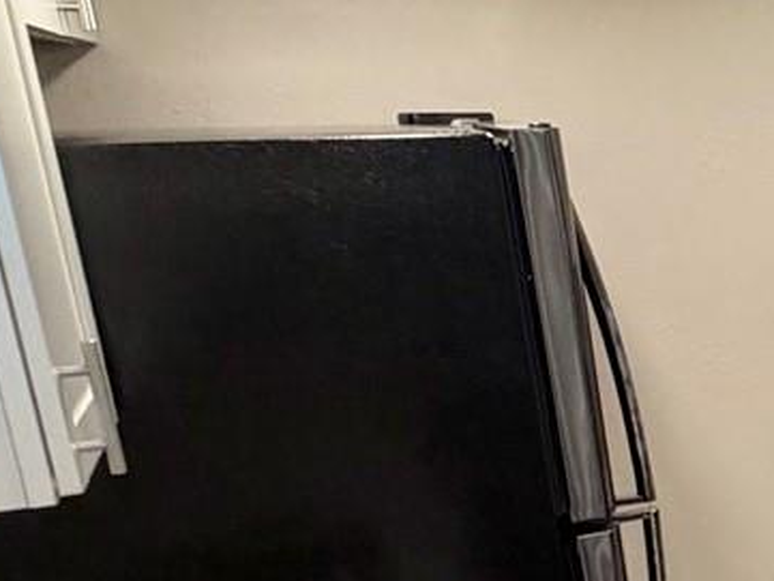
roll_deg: +0.4
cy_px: 427
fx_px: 1387
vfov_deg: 23.5
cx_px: 1376
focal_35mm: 62
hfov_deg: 21.3
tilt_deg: -14.0
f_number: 2.2
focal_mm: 2.22
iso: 250
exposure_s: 1/120
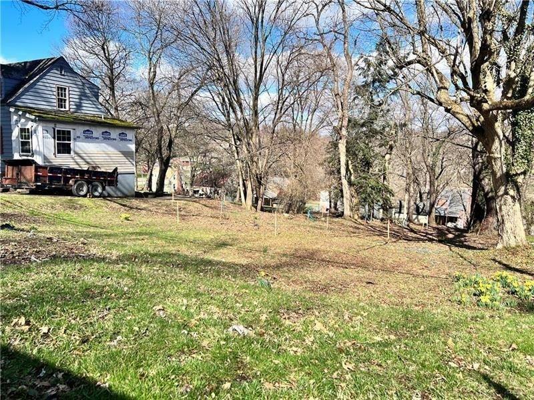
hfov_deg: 67.3
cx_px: 267
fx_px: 401
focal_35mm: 26
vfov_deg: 53.1
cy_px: 200
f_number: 1.5
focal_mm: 5.7
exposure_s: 1/2695
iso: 50
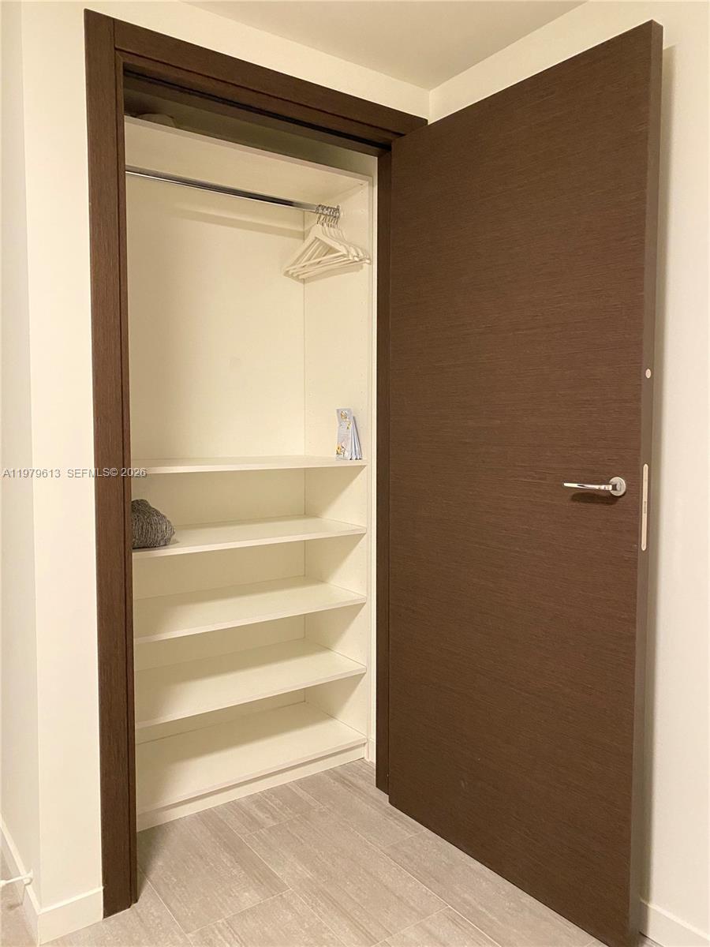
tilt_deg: -2.8
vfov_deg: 67.3
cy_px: 474
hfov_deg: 53.1
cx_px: 355
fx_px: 711
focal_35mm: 26
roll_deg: +0.9
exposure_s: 1/40
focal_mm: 4.25
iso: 640
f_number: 1.8
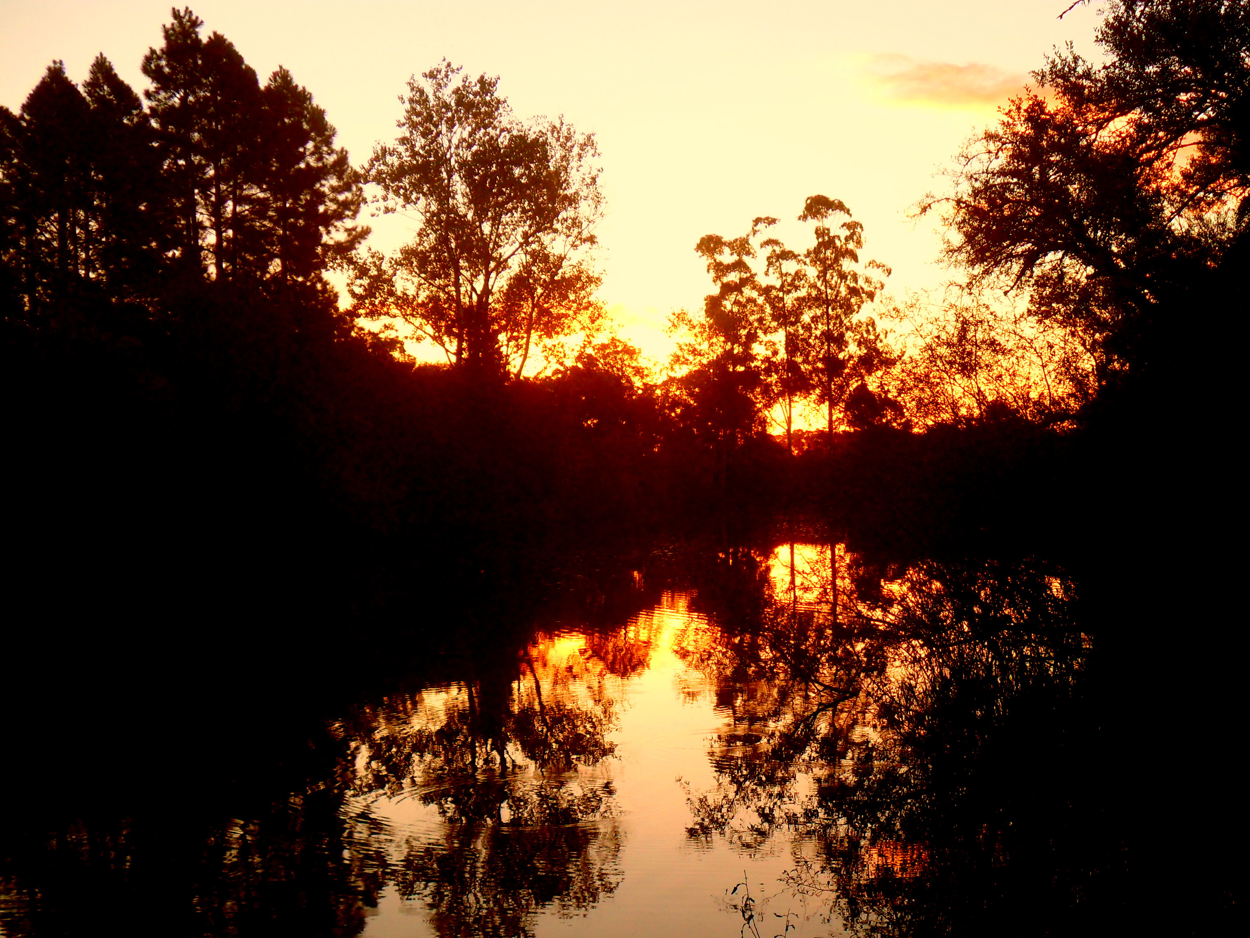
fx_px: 1661
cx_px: 774
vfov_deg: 31.3
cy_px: 610
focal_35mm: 46
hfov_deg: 41.0
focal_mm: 6.3
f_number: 3
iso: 80
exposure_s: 1/180
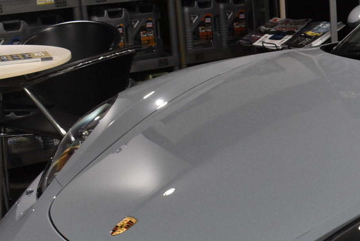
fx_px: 985
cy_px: 206
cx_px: 466
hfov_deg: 19.2
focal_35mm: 98
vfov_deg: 13.8
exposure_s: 1/40
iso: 2000
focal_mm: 23
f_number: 9
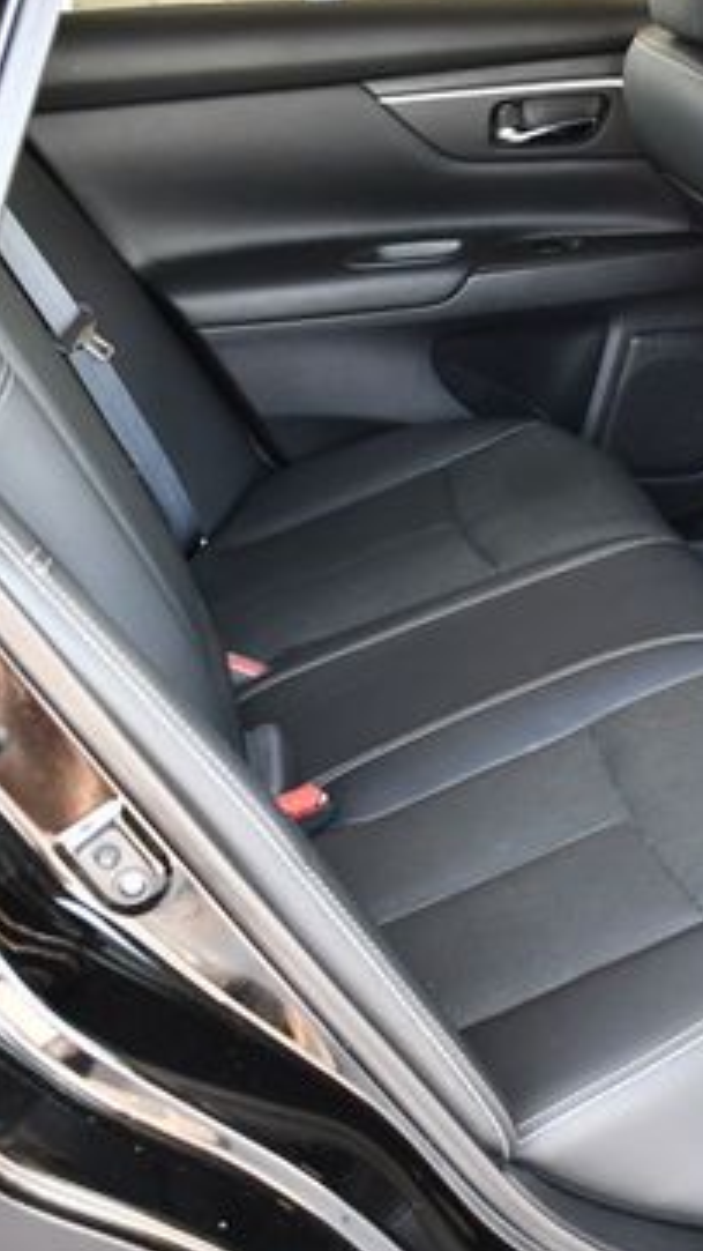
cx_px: 634
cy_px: 638
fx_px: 2221
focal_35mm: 67
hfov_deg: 17.7
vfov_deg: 31.4
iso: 900
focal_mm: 18
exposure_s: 1/125
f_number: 3.5
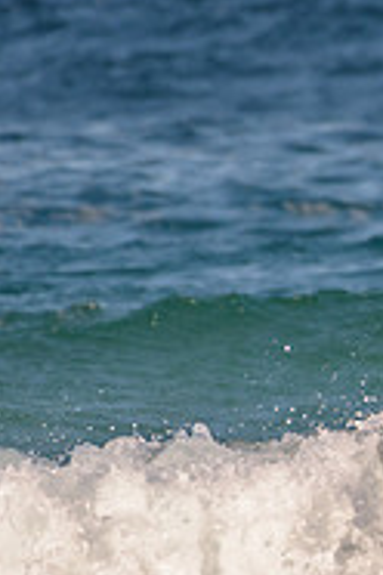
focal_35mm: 1916
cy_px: 376
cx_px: 898
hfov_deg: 0.7
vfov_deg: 1.1
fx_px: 30574
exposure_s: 1/2000
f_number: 5.6
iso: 140
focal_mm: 500
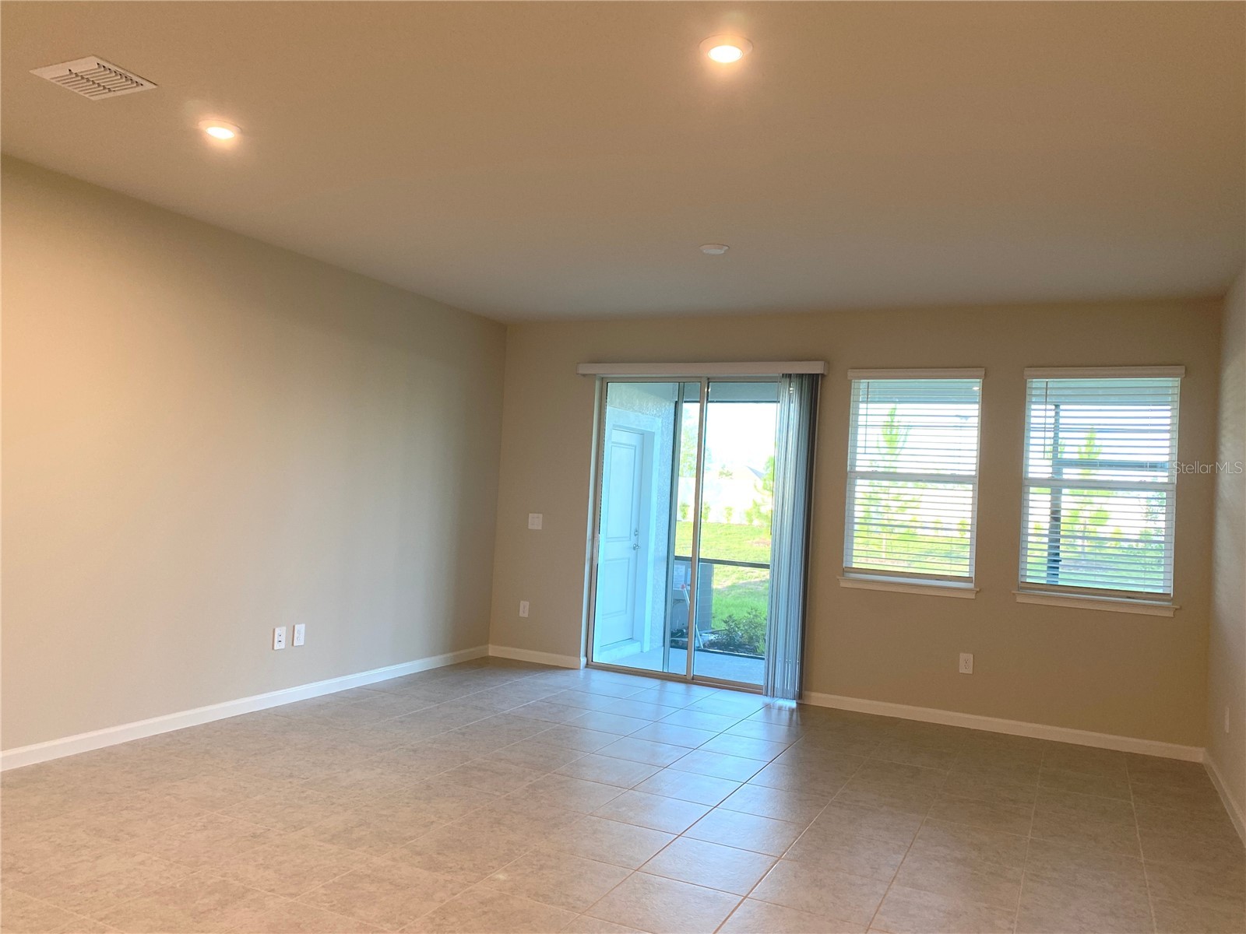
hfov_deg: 67.3
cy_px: 467
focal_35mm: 26
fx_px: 936
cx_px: 623
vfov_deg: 53.1
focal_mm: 4.25
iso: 80
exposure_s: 1/60
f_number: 1.8
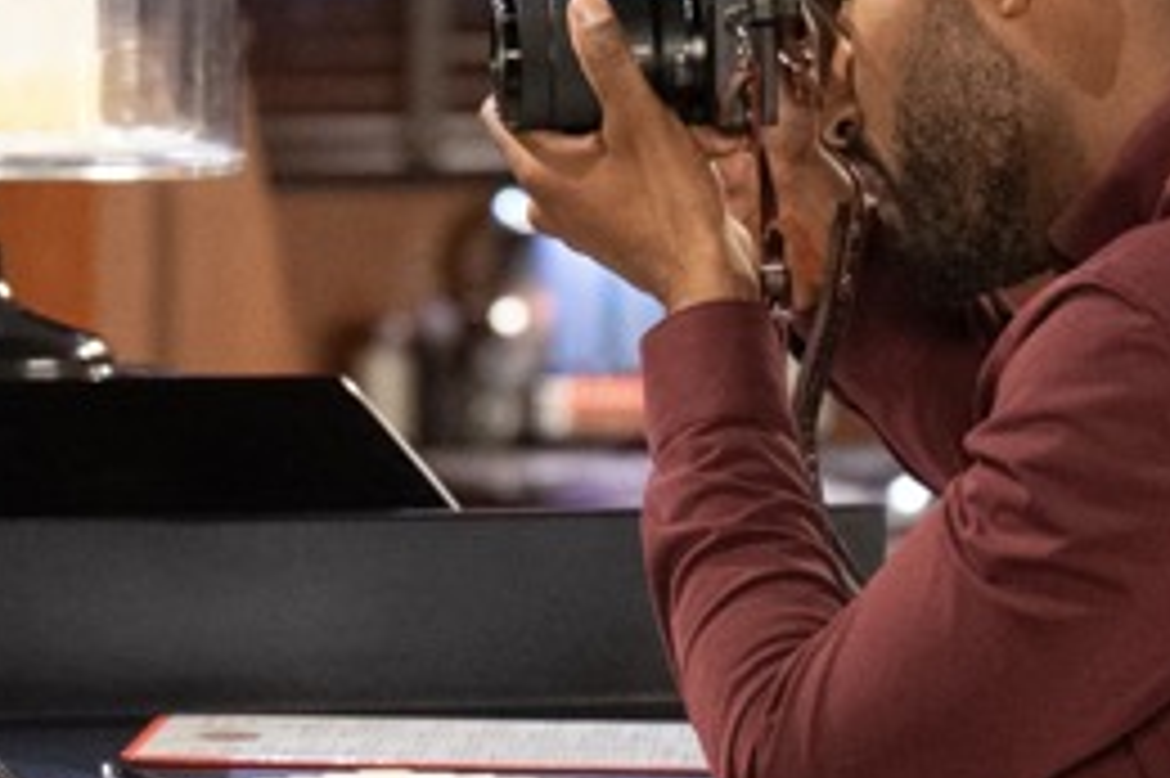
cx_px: 184
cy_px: 459
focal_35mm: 237
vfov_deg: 5.8
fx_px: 7697
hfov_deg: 8.7
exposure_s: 1/500
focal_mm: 77
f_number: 2.8
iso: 8000
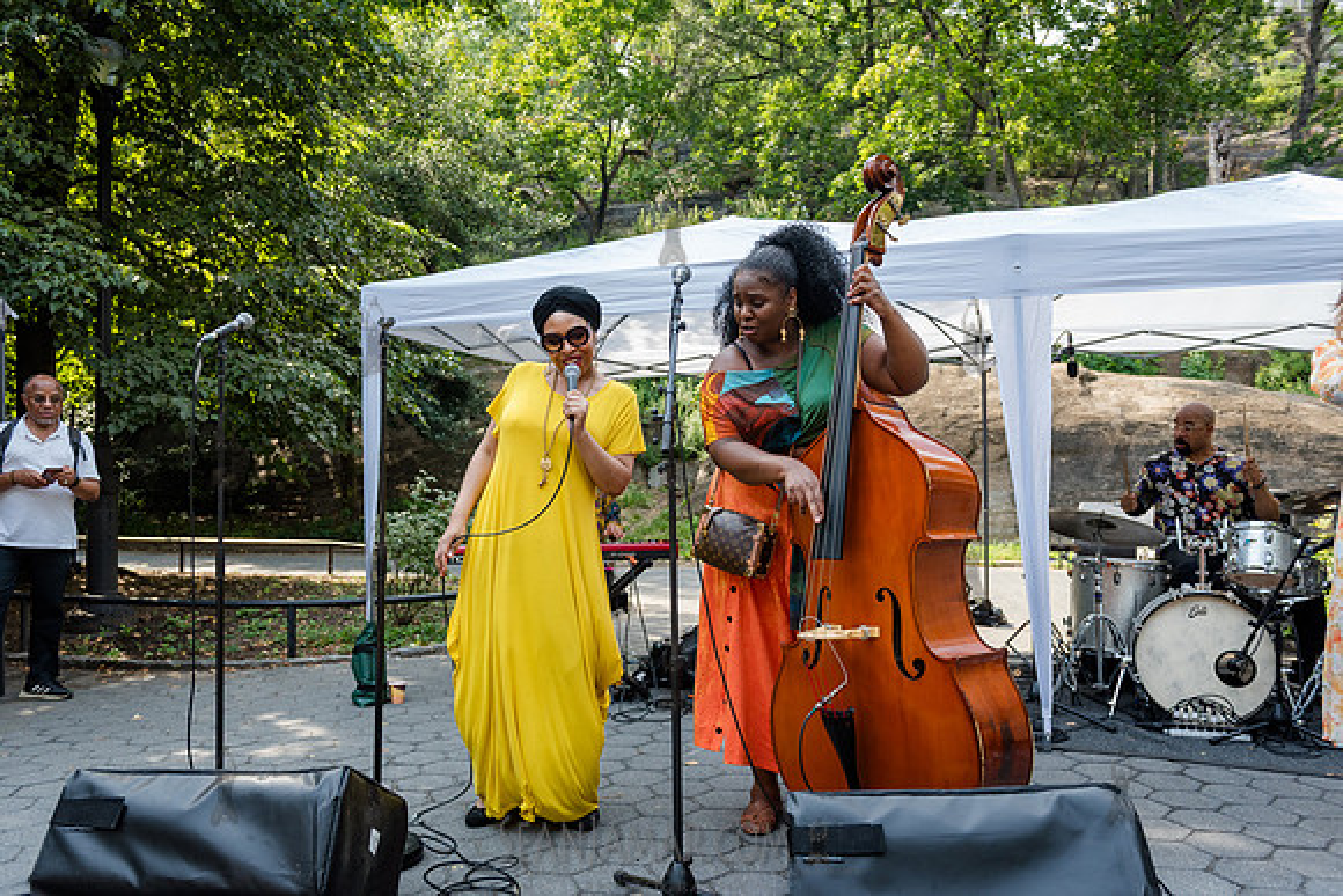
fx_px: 1007
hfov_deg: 67.4
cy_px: 448
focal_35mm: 27
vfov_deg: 48.0
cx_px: 672
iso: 500
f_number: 3.5
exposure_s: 1/640
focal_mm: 27
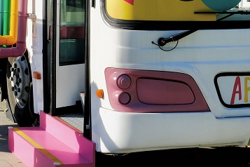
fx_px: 681
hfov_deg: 19.7
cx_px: -39
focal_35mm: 98
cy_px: -21
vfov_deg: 13.7
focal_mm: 18.4
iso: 200
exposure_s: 1/125
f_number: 16
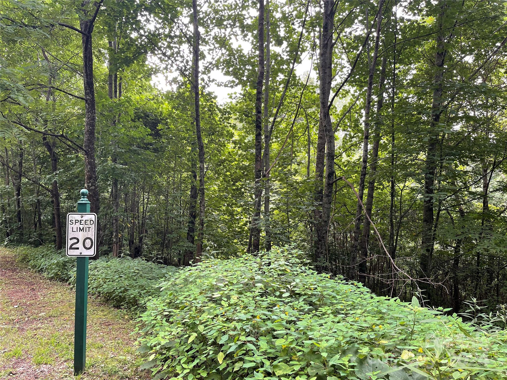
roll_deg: -0.5
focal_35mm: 25
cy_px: 190
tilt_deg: -3.3
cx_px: 254
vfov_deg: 54.9
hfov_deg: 69.4
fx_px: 366
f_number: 1.6
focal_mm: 5.1
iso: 100
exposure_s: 1/121
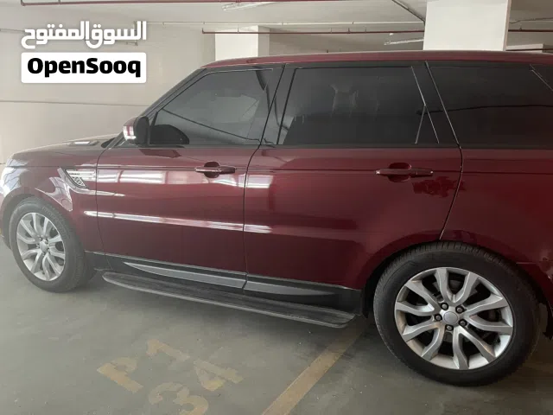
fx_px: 415
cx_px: 276
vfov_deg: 53.1
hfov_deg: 67.3
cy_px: 208
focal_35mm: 26
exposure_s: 1/32
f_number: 1.6
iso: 640
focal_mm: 5.1
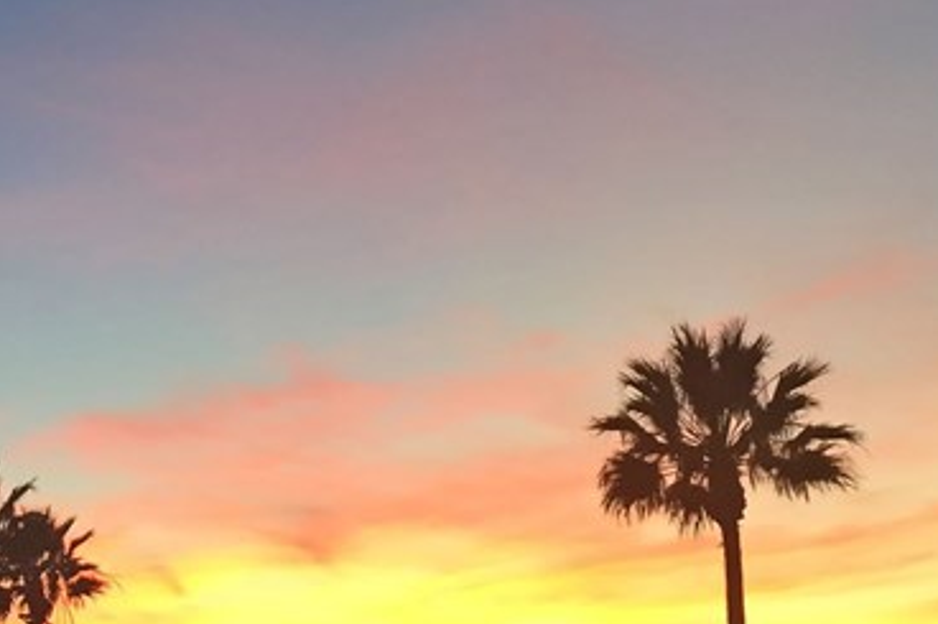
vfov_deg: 16.2
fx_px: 2188
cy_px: 219
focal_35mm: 84
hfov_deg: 23.3
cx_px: 36
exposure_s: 1/30
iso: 32
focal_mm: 4.15
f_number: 2.2
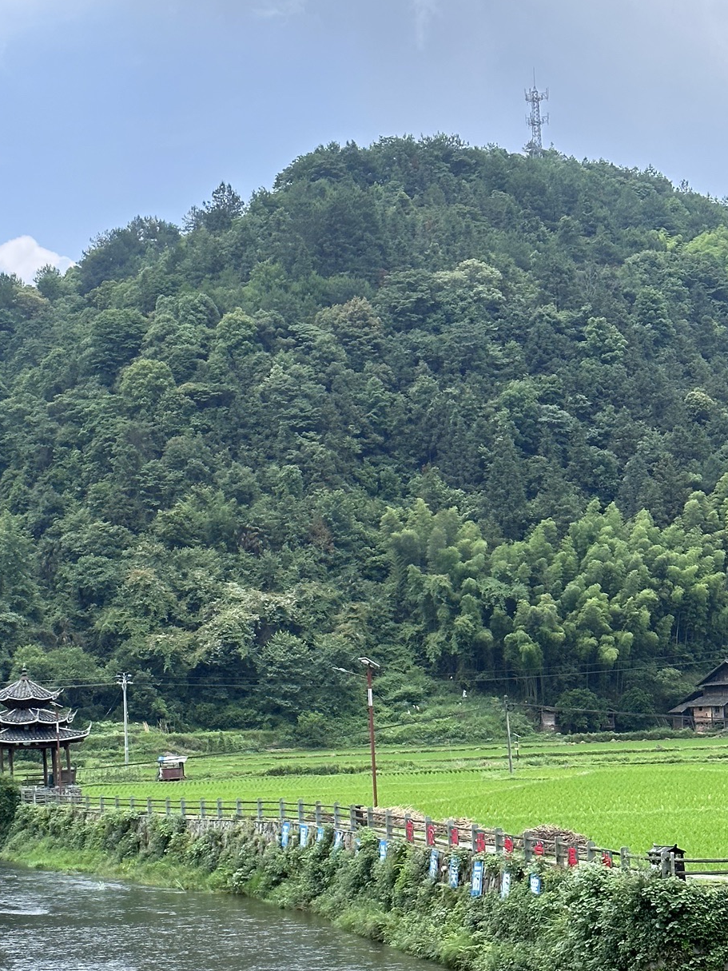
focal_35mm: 79
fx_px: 2216
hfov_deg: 18.5
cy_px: 610
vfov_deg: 24.6
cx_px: 153
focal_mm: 6.86
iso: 64
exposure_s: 1/2114
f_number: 1.78
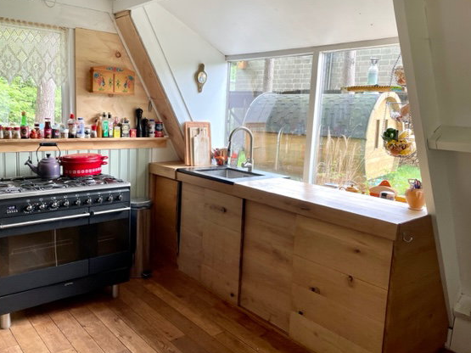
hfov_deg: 59.8
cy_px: 171
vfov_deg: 46.8
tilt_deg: -9.0
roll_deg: -2.4
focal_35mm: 30
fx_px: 408
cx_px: 211
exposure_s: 1/121
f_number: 1.6
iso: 64
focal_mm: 4.2
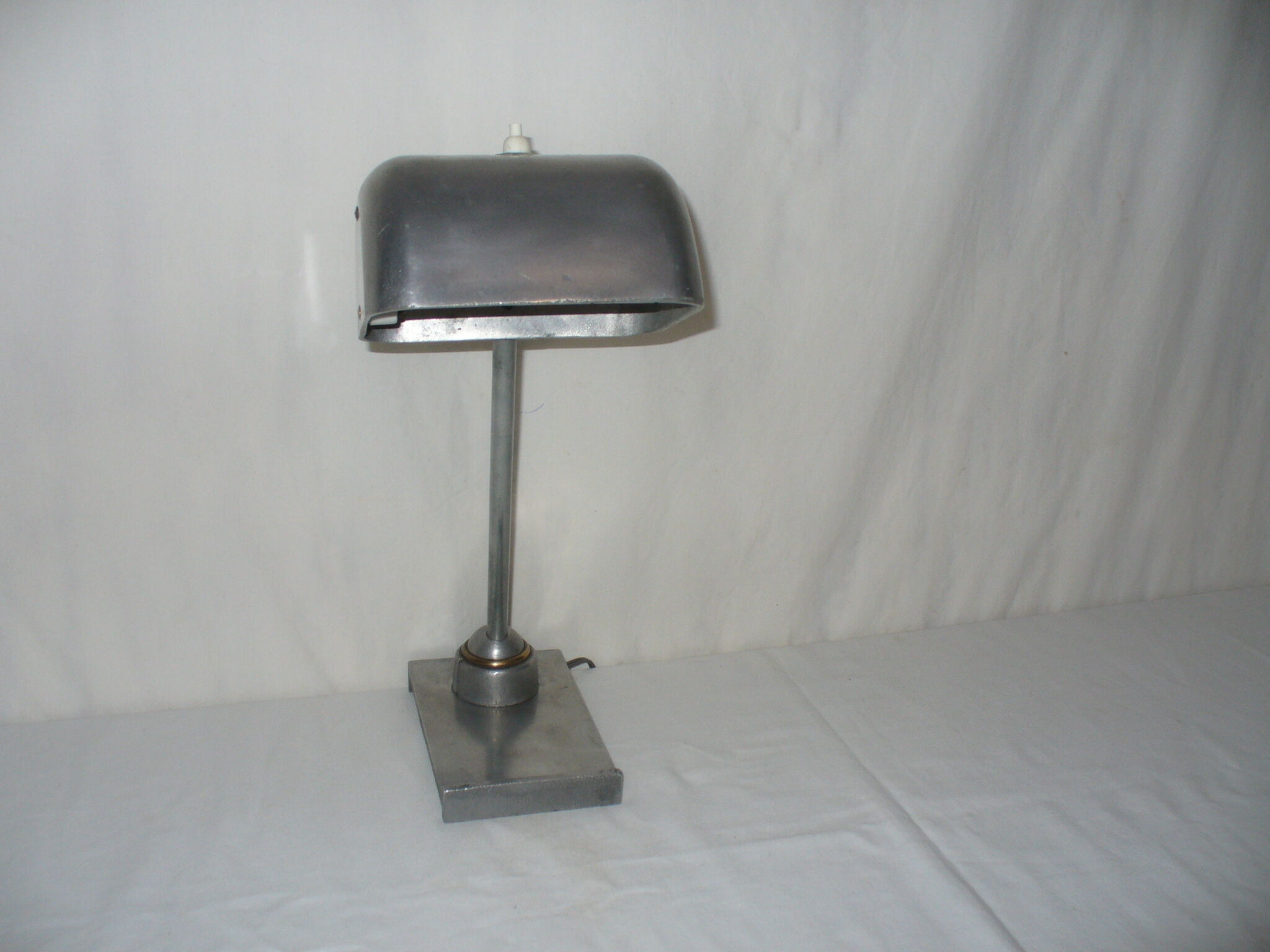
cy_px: 476
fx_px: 1357
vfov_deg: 38.7
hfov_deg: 50.1
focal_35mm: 37
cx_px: 635
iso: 100
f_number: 2.8
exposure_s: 1/30
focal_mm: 6.1
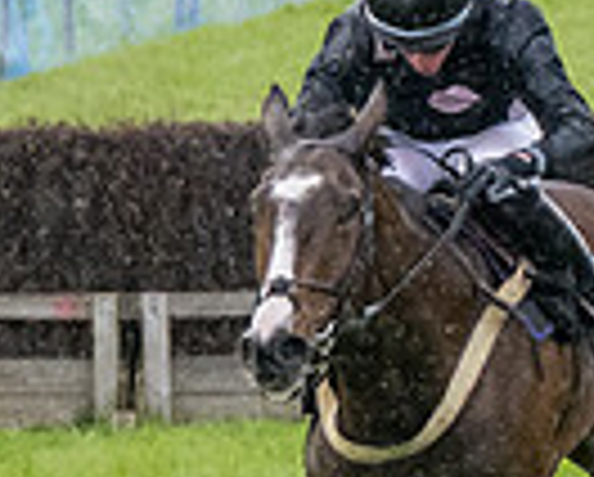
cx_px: 389
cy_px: 608
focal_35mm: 924
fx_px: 16268
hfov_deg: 2.1
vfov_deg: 1.7
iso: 2000
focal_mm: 98
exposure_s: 1/1000
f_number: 4
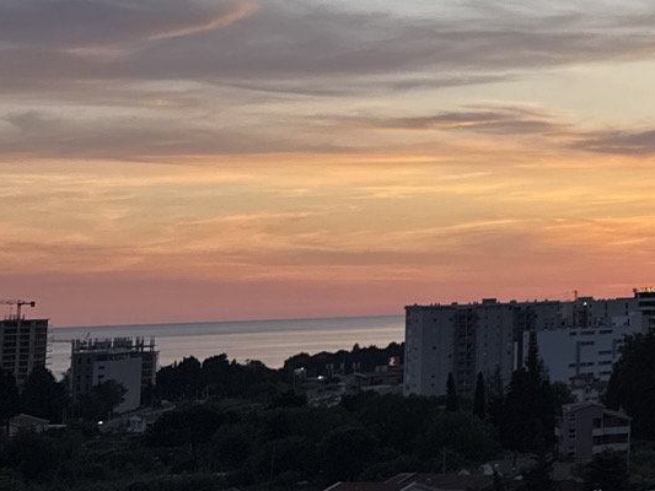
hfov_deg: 17.2
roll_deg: +2.0
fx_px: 1703
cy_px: 27
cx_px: 1222
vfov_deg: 16.2
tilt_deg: +8.6
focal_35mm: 90
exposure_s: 1/582
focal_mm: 6.76
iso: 80
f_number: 1.78
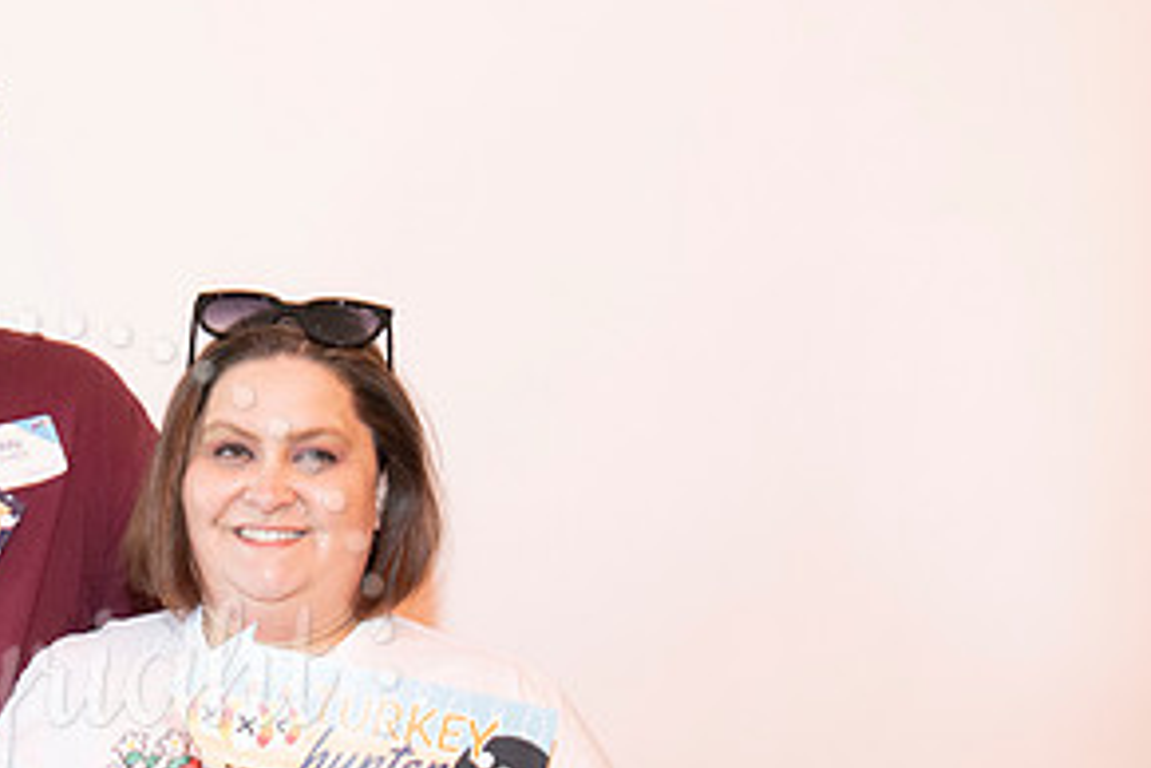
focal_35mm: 58
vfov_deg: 22.7
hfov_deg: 32.4
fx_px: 1854
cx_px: 64
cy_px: 713
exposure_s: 1/60
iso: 1000
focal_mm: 28
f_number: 5.6
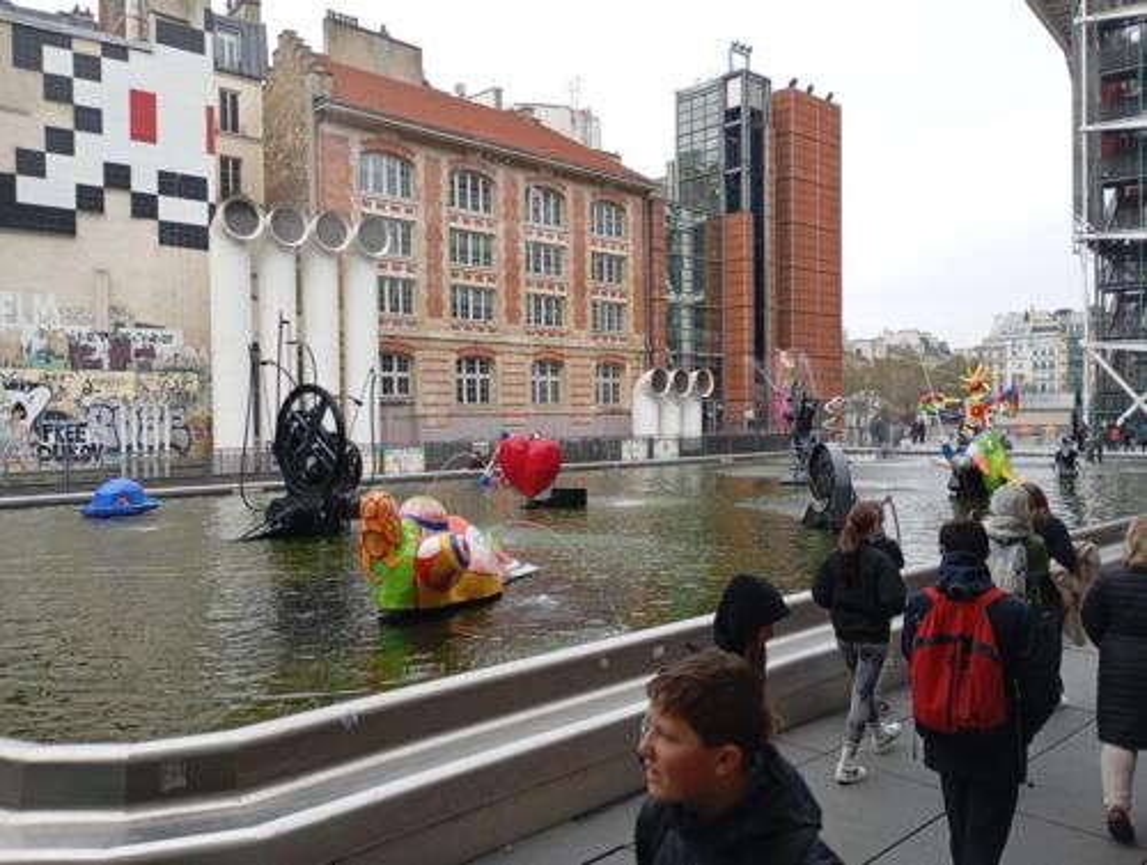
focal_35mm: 28
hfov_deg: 63.3
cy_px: 432
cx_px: 574
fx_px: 930
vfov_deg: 49.9
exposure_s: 1/142
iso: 102
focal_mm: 4.27
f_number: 1.8
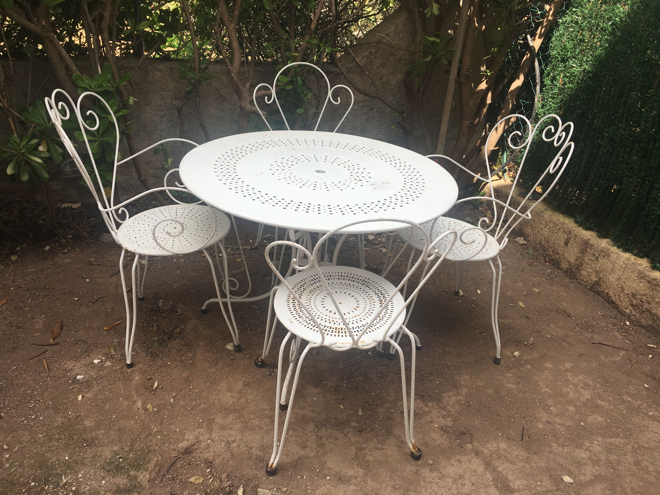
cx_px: 330
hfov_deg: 61.7
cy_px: 248
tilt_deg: -27.0
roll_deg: -4.0
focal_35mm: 29
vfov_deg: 48.2
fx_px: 553
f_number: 2.2
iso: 25
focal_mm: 4.15
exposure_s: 1/509
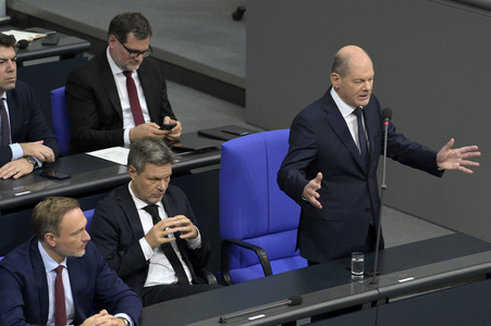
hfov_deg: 9.0
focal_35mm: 230
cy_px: 163
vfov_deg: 6.0
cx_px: 246
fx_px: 3135
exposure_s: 1/320
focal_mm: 230
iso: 10000
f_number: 5.6
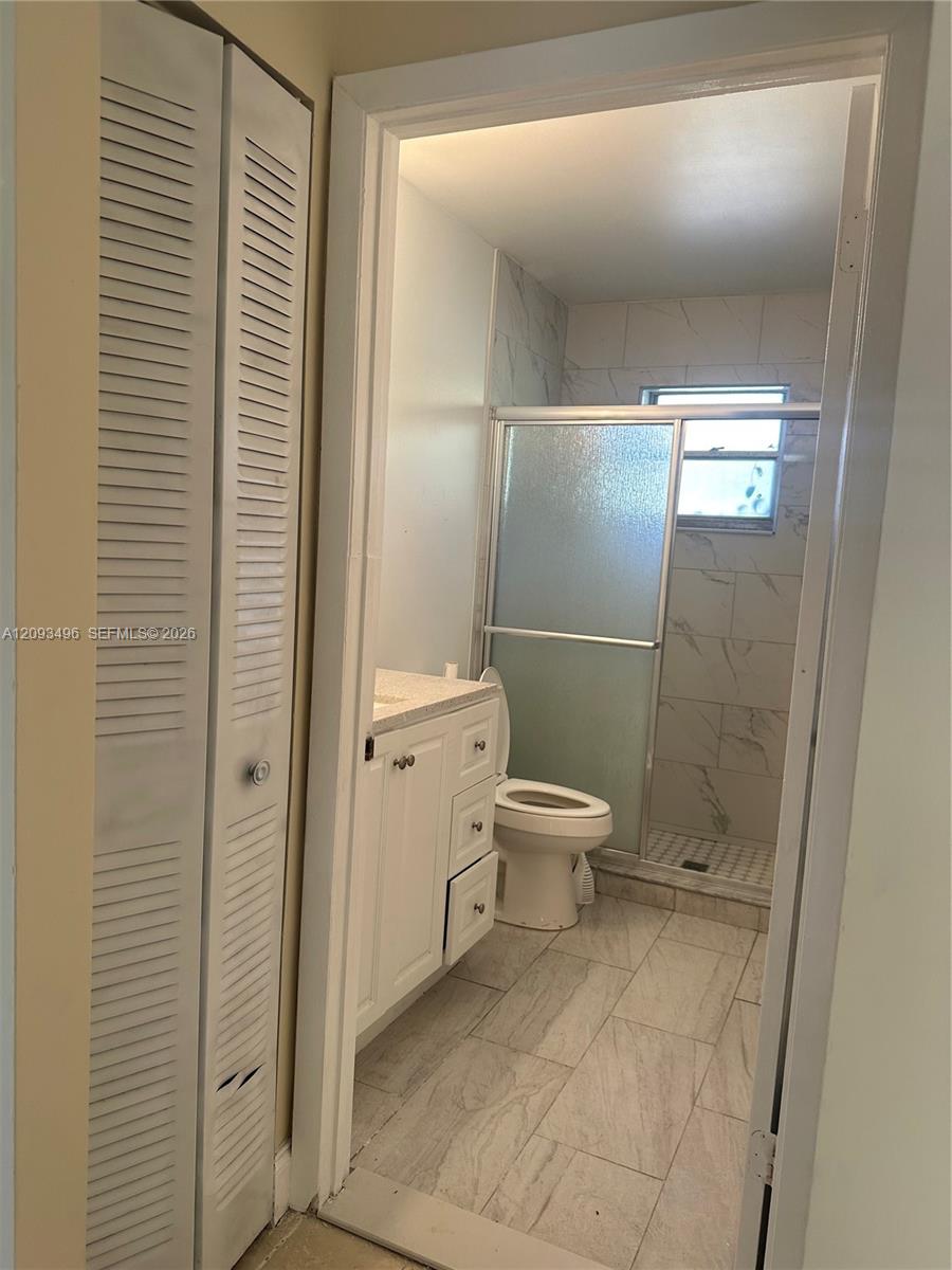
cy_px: 635
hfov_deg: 56.8
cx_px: 476
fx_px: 880
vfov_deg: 71.6
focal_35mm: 24
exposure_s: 1/121
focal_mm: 6.86
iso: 125
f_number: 1.78
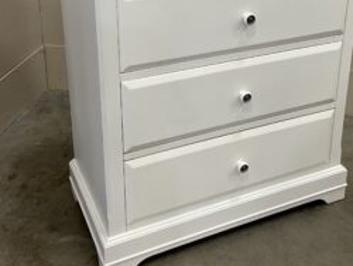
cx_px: 219
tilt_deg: -23.1
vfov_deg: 27.5
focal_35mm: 52
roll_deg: -0.9
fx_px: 531
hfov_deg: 36.6
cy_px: 49
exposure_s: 1/60
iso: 250
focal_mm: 4.25
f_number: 1.8
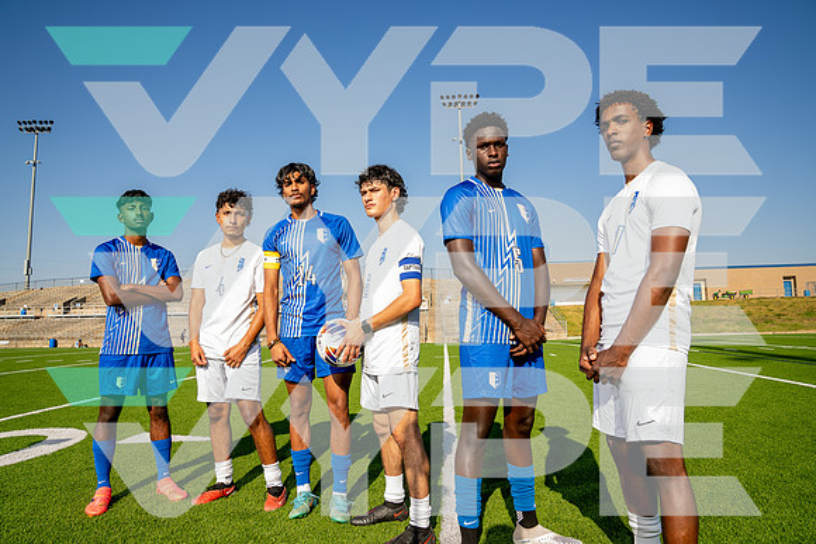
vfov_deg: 53.2
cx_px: 408
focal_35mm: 24
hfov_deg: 73.7
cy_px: 272
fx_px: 544
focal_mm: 24
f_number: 7.1
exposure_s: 1/125
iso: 50
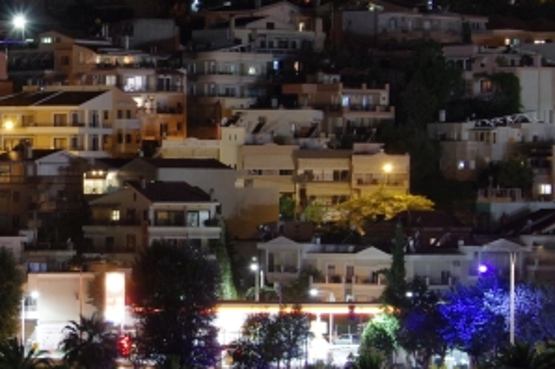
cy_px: 257
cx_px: -23
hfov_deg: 7.8
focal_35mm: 262
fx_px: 4035
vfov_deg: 5.2
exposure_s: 1
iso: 1000
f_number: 7.1
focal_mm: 48
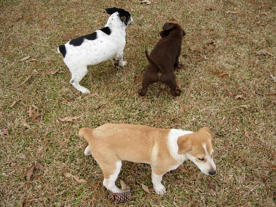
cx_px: 138
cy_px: 104
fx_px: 303
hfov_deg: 49.0
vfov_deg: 37.7
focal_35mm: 38
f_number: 2.8
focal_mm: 7.8
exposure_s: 1/322
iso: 64
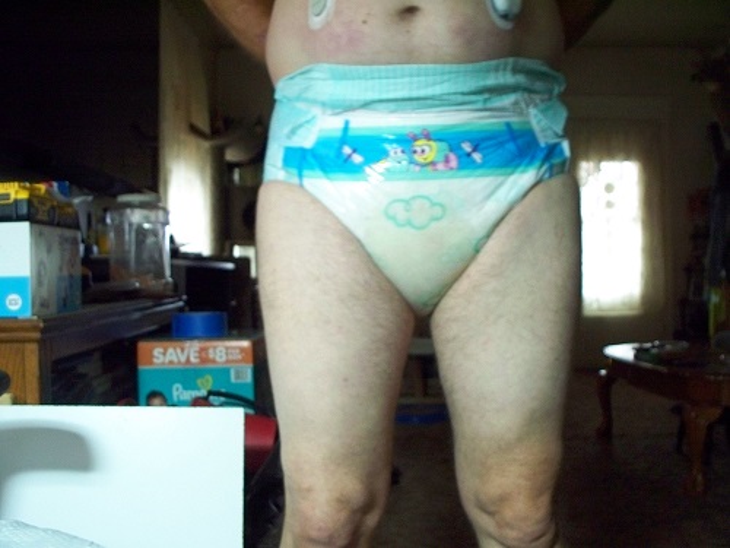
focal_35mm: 36
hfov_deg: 51.4
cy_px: 274
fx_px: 759
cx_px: 365
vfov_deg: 39.7
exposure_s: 1/2
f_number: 2.8
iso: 400
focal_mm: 7.54
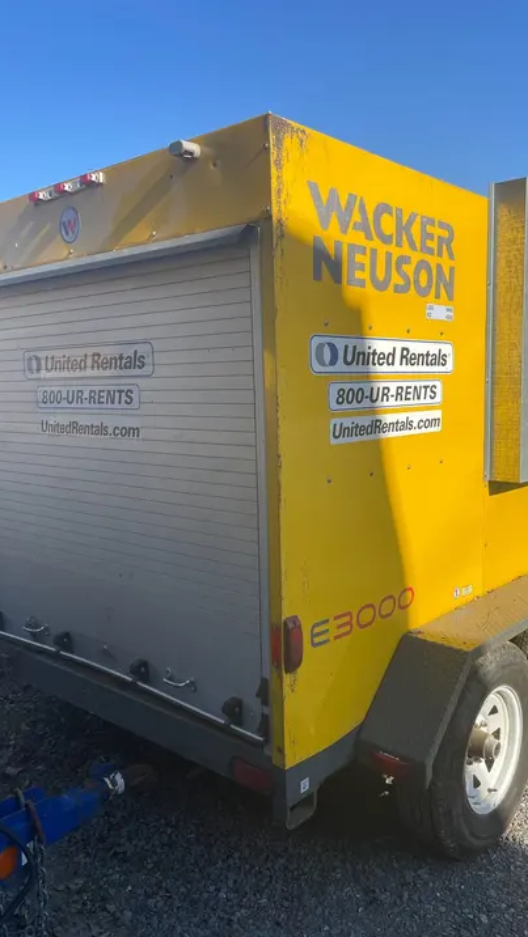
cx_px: 328
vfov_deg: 66.1
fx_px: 721
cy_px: 477
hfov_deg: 39.9
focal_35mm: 29
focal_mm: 4.2
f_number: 1.6
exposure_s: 1/2451
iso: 32
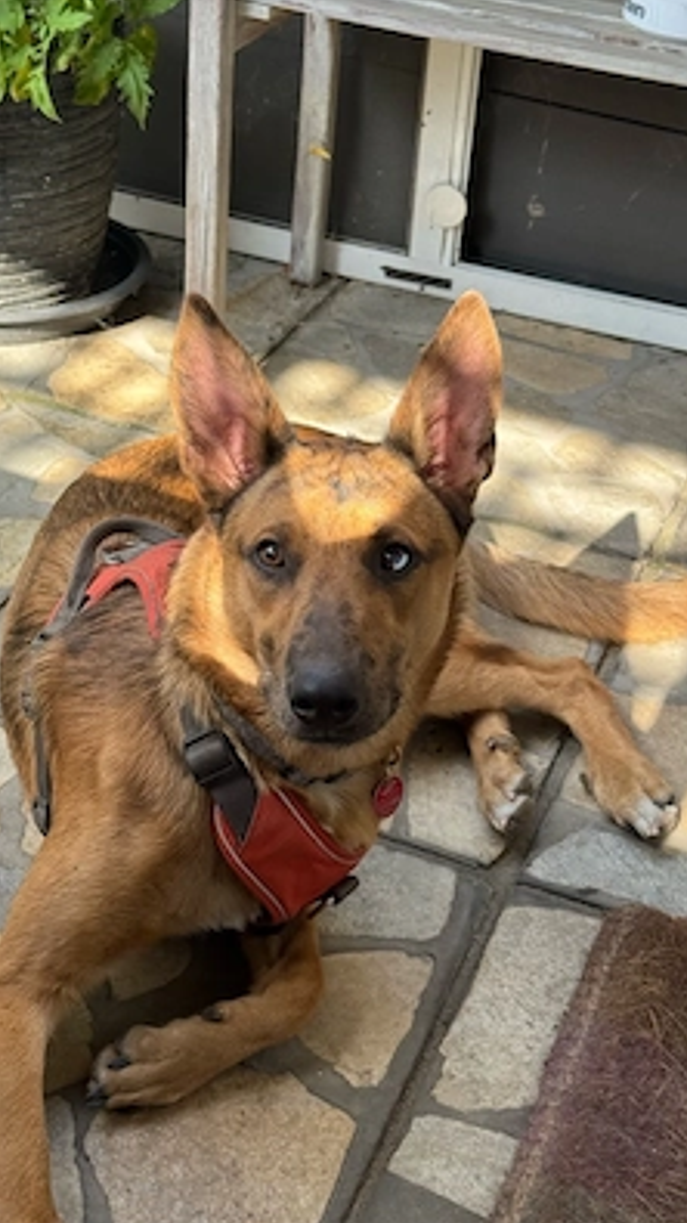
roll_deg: -7.6
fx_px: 1717
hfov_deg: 22.6
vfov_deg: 39.2
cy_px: 613
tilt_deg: -33.9
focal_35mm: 53
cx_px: 334
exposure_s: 1/399
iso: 64
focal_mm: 6.76
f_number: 1.78
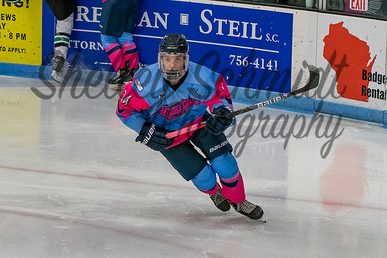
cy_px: 92
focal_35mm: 169
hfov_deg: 12.2
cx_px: 170
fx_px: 1812
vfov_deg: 8.1
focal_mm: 70
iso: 2500
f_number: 3.5
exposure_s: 1/1250
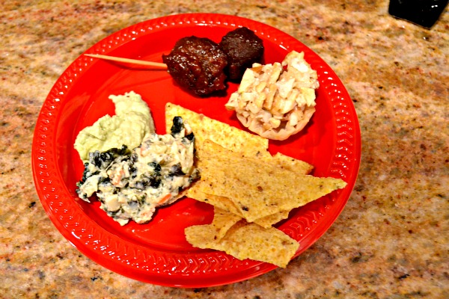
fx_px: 486
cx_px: 224
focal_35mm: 39
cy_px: 150
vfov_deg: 34.2
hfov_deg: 49.6
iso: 3200
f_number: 4.2
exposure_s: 1/20
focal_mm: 26
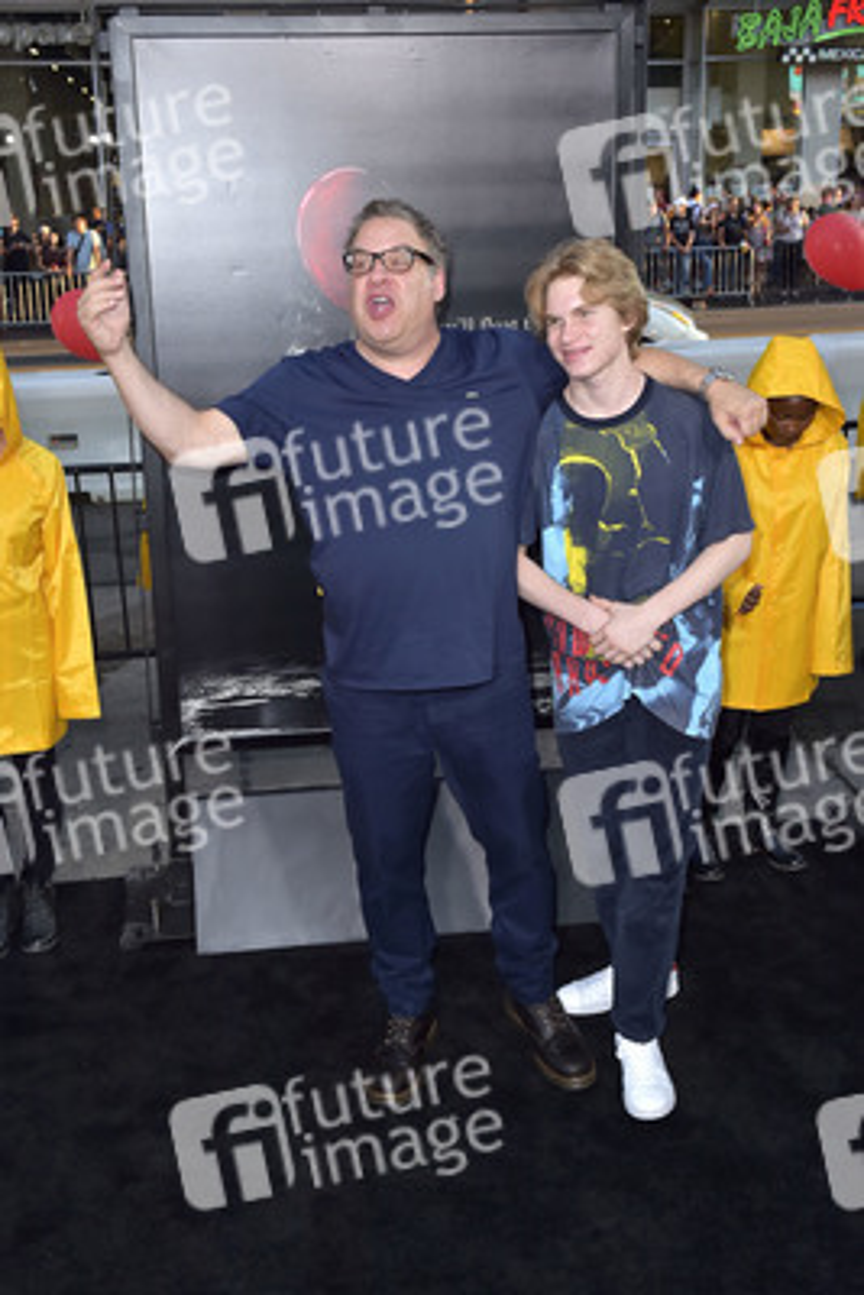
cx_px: 432
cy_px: 648
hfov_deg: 35.1
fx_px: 1367
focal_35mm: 38
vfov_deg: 50.7
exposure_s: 1/250
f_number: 6.3
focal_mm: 38
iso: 640
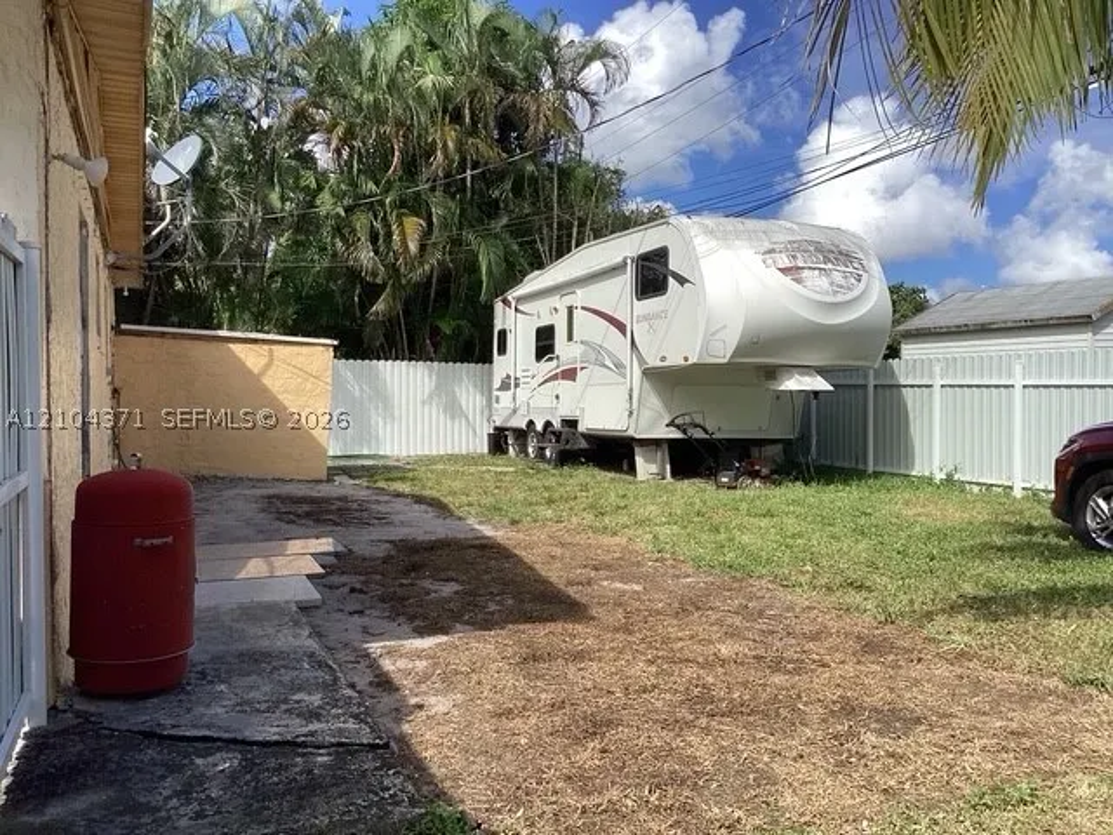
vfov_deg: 45.4
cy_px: 418
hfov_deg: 58.4
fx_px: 997
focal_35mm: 31
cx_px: 556
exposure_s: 1/1404
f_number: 2.4
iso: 25
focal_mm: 3.3
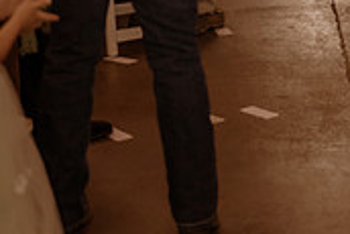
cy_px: -137
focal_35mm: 131
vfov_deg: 10.1
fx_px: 1275
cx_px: 342
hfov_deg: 15.4
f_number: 2.8
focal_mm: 38
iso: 1000
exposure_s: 1/320
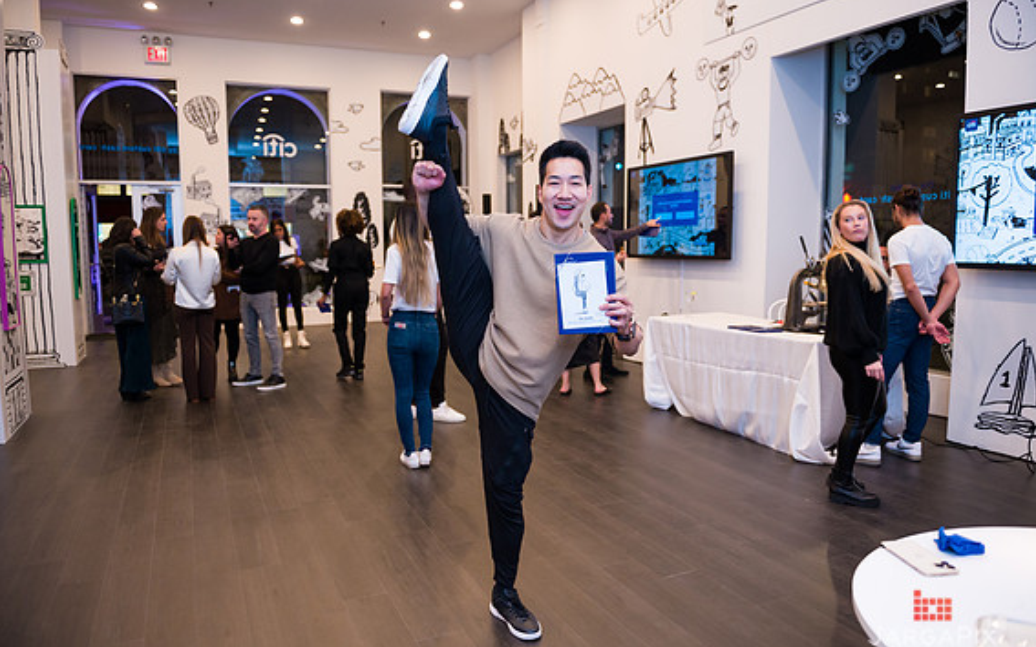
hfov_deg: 72.6
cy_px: 333
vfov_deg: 49.2
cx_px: 513
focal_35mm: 25
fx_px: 706
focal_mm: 24
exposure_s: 1/200
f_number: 3.2
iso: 1600
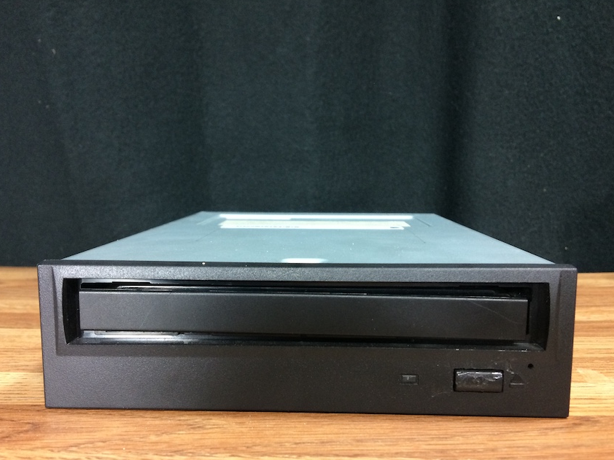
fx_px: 550
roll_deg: -0.1
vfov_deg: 45.4
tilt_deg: -4.4
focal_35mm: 31
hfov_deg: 58.4
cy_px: 239
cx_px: 309
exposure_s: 1/30
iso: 160
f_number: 2.2
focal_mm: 4.15
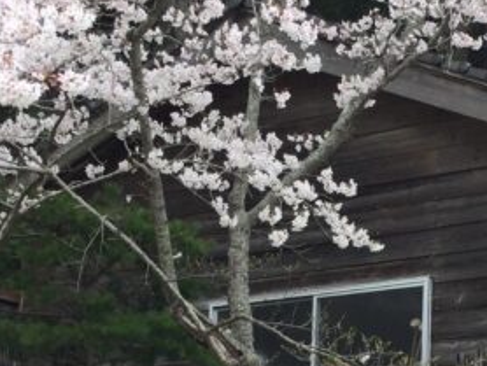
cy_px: 410
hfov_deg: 17.0
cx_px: 434
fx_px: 1605
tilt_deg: +10.1
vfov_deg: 12.8
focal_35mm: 114
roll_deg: -3.4
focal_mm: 3.3
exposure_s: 1/310
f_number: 2.4
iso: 25
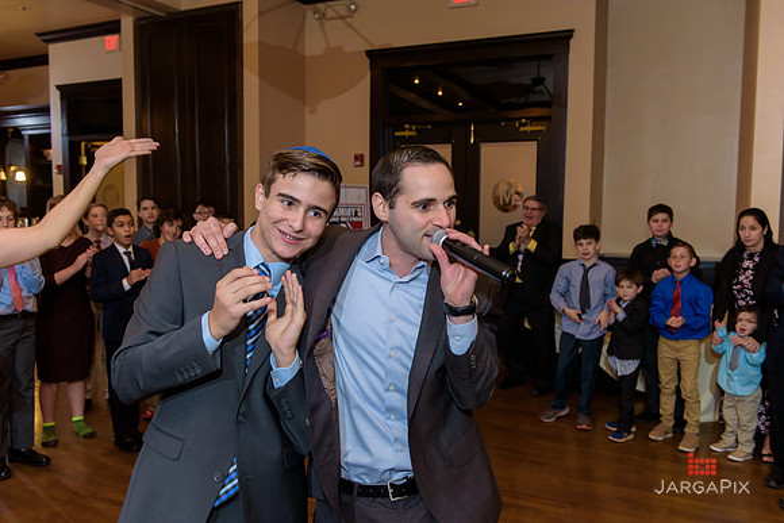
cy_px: 262
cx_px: 392
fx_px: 675
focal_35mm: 31
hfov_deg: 60.3
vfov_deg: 42.3
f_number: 3.2
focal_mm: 31
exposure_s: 1/125
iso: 1600
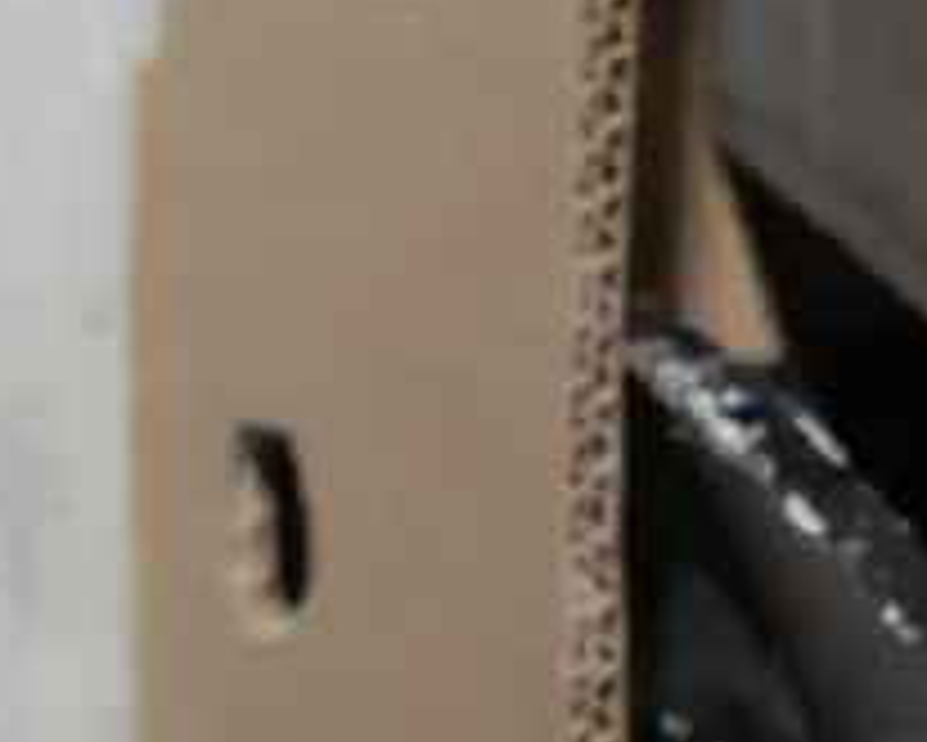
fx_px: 6670
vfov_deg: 6.3
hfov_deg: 7.6
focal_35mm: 243
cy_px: -83
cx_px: 1917
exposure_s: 1/60
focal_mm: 25
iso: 1000
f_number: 5.3
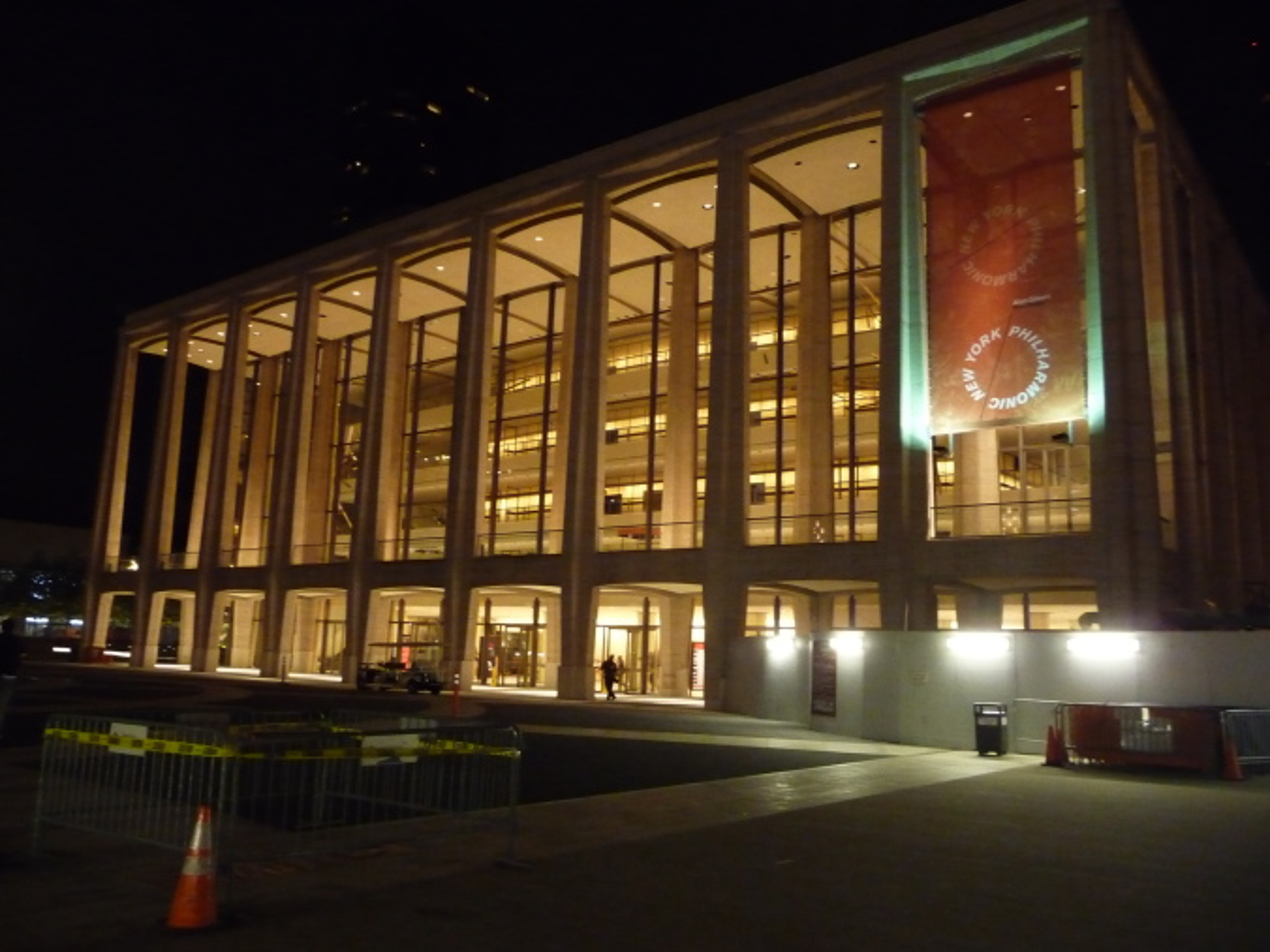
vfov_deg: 49.7
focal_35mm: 28
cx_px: 635
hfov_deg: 63.4
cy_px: 476
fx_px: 1027
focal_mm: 4.7
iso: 800
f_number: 3.3
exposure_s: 1/13
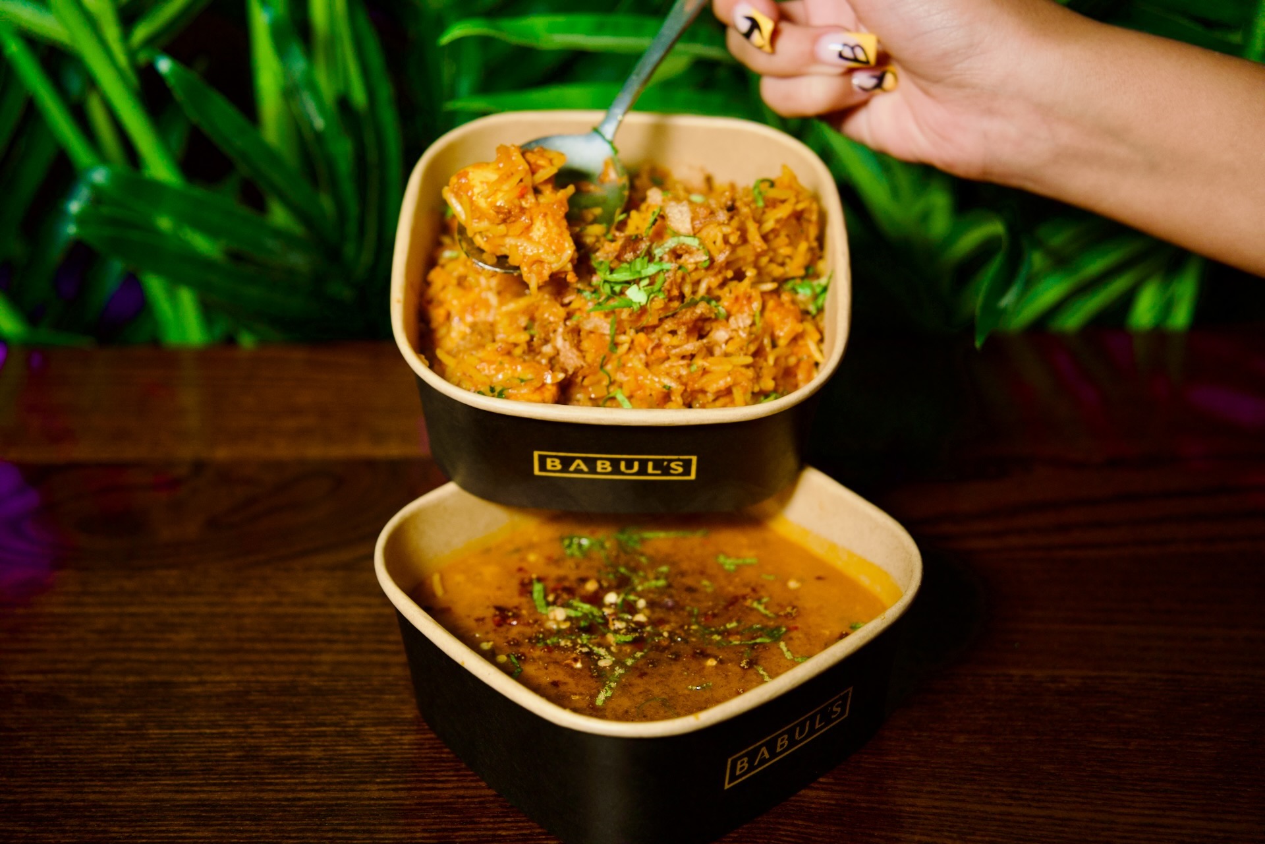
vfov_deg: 25.1
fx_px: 1897
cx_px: 632
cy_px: 422
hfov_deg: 36.9
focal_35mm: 54
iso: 2000
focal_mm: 54
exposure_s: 1/250
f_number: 4
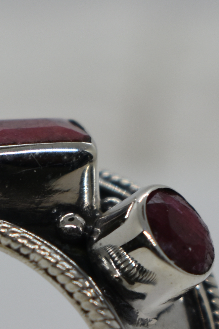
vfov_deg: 6.8
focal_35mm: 303
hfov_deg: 4.5
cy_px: 288
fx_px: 2763
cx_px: 31
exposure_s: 1/60
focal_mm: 55
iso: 160
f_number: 8
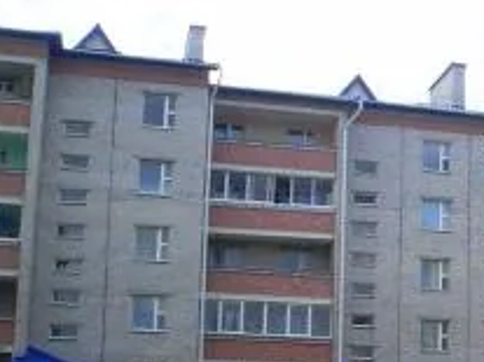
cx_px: 479
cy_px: 301
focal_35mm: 78
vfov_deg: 18.7
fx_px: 1090
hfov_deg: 24.0
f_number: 8
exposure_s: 1/100
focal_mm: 4.8
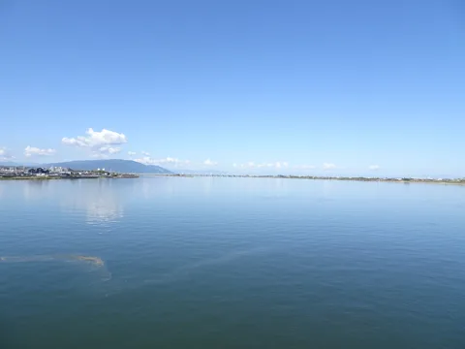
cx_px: 232
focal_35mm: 24
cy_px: 174
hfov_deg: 71.6
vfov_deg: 56.8
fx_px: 322
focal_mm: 4.1
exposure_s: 1/640
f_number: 3.5
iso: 80
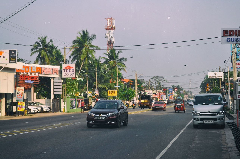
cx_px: 120
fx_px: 479
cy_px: 80
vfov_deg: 18.9
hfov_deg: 28.1
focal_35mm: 72
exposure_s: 1/320
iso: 200
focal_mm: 48
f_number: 9
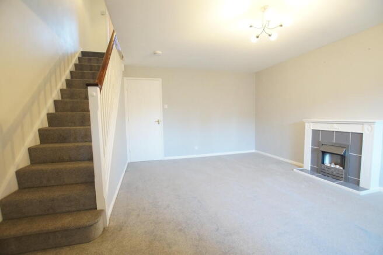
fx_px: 160
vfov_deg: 77.3
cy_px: 128
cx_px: 192
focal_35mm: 15
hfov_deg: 100.4
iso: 2000
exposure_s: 1/60
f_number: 4
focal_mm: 10
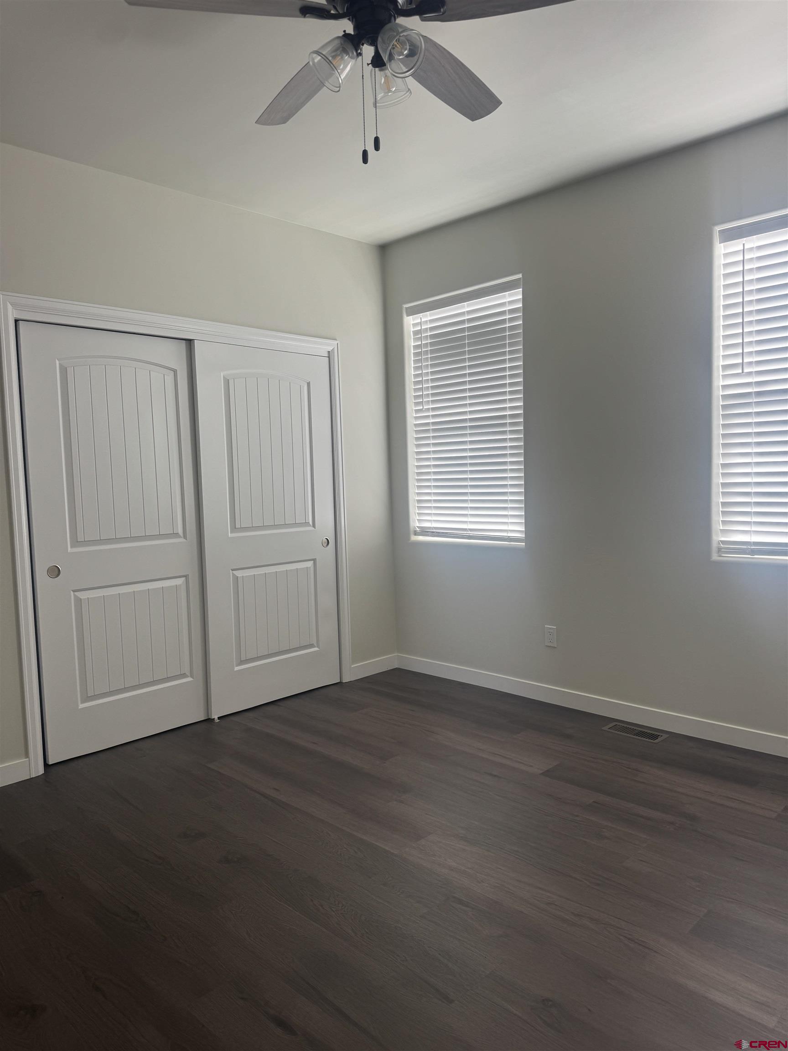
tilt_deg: -4.3
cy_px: 526
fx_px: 728
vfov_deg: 71.6
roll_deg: +2.2
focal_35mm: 24
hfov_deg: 56.8
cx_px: 394
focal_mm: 6.76
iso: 64
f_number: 1.78
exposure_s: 1/120
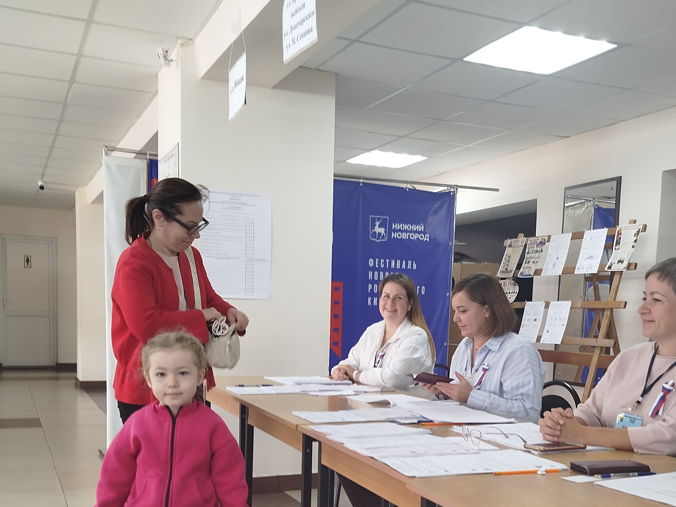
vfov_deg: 35.2
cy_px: 382
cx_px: 358
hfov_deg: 46.8
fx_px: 781
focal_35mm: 40
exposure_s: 1/33
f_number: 1.7
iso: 200
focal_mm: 5.31
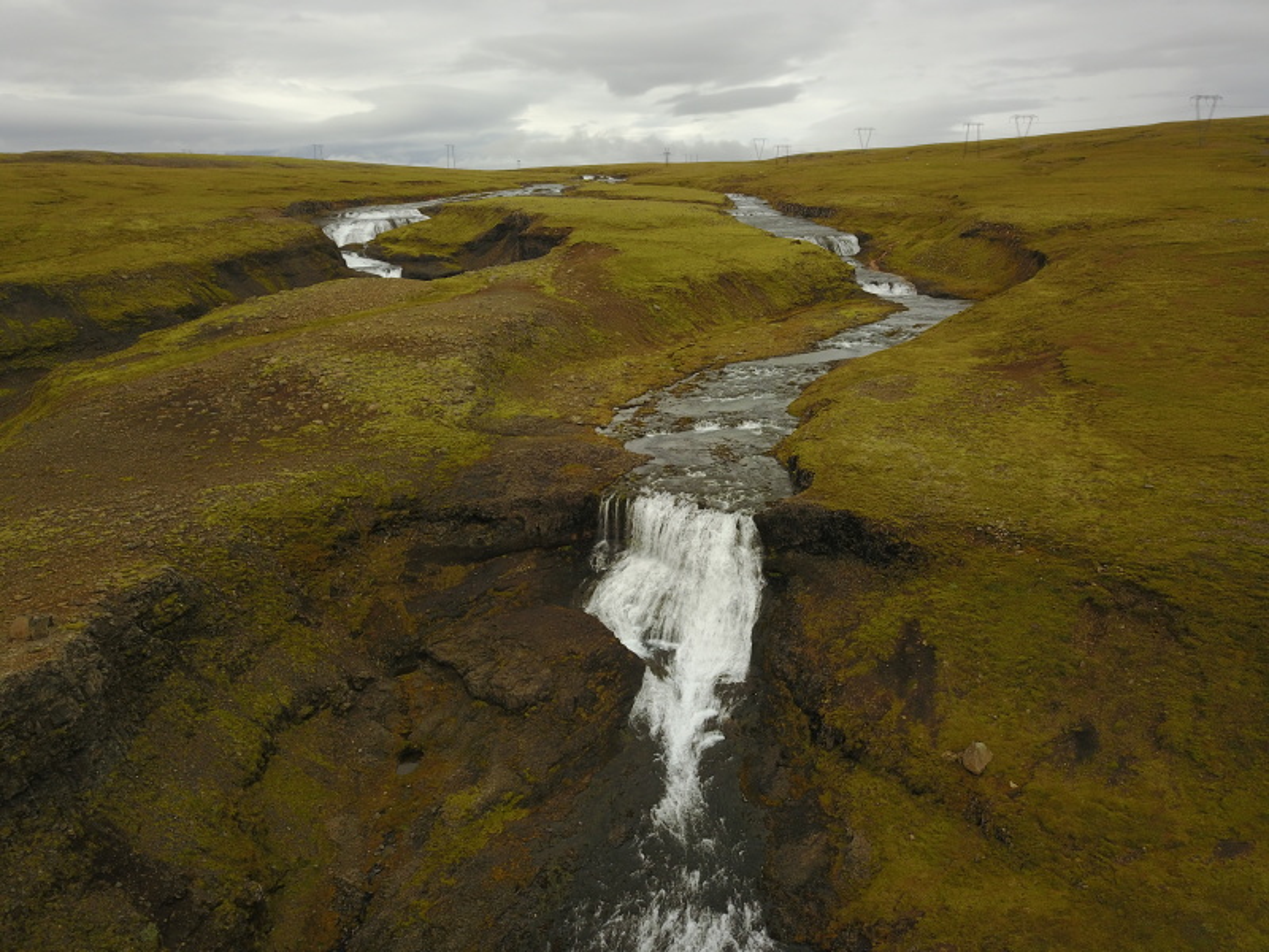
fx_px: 953
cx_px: 634
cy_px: 476
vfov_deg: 53.1
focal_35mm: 26
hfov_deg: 67.3
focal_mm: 4.73
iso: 100
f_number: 2.2
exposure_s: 1/50
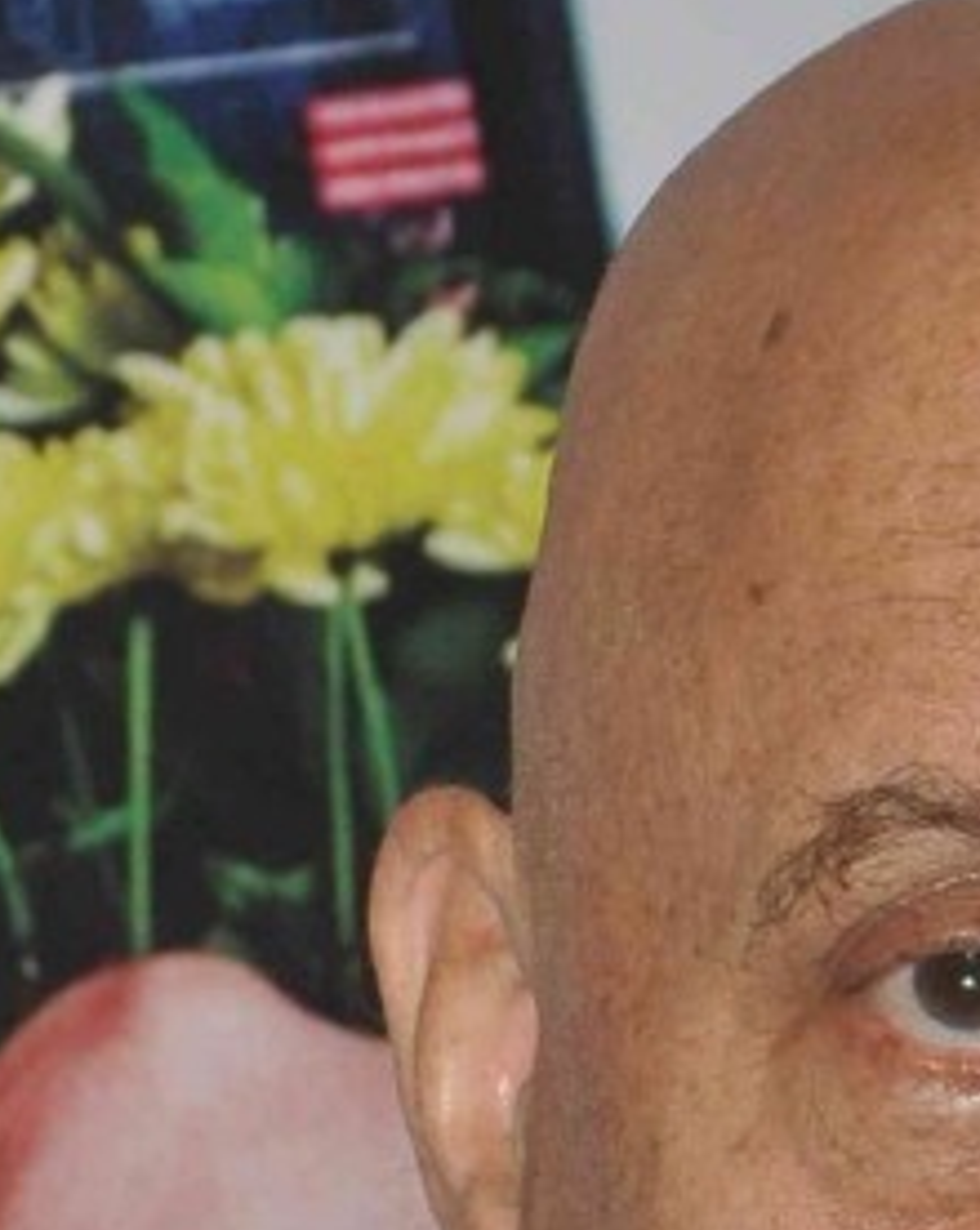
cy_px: 1965
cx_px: 1109
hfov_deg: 2.2
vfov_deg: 2.7
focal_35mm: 707
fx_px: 25689
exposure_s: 1/200
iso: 800
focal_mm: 92
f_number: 10
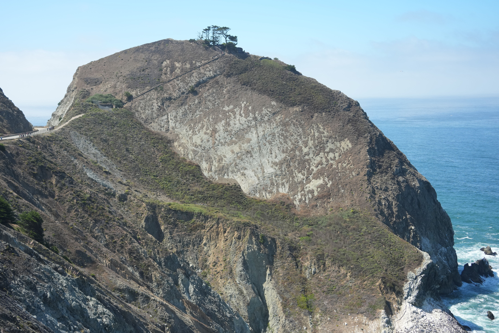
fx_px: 735
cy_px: 166
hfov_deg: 37.5
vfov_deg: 25.5
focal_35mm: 53
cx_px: 250
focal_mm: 53
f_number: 4.5
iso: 500
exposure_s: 1/2000
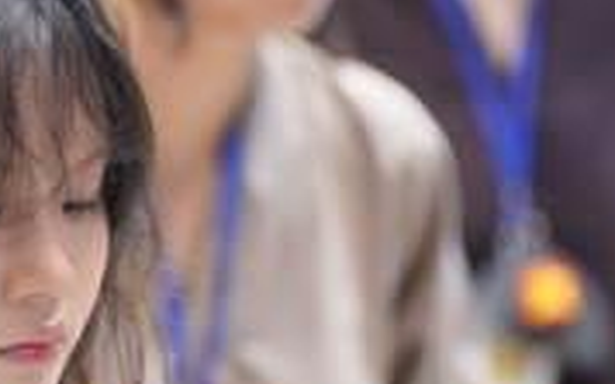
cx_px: 36
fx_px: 8660
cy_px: 453
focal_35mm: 517
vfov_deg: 2.5
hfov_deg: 4.1
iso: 6400
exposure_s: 1/160
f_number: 2.8
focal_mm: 139
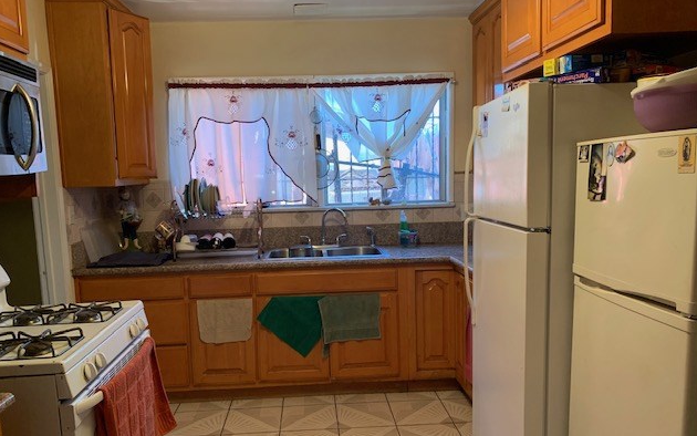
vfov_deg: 44.5
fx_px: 532
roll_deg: +1.4
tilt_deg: -6.9
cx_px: 350
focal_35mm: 28
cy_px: 243
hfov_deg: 66.5
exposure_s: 1/60
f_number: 1.8
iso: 125
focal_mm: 4.25
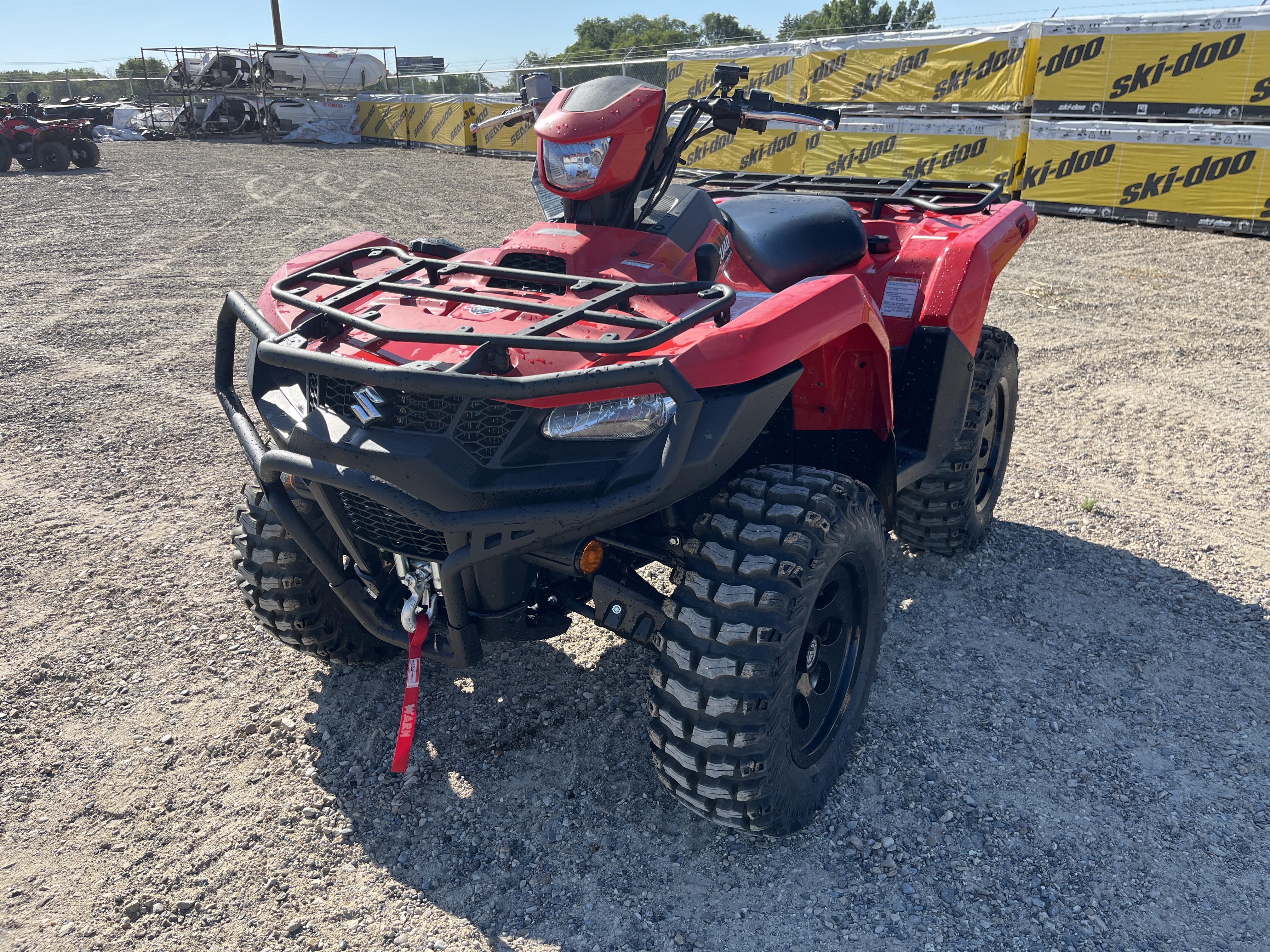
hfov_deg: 67.3
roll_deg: +0.9
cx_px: 635
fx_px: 954
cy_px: 476
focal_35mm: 26
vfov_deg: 53.1
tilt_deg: -21.2
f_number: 1.6
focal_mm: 5.1
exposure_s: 1/1695
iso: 50
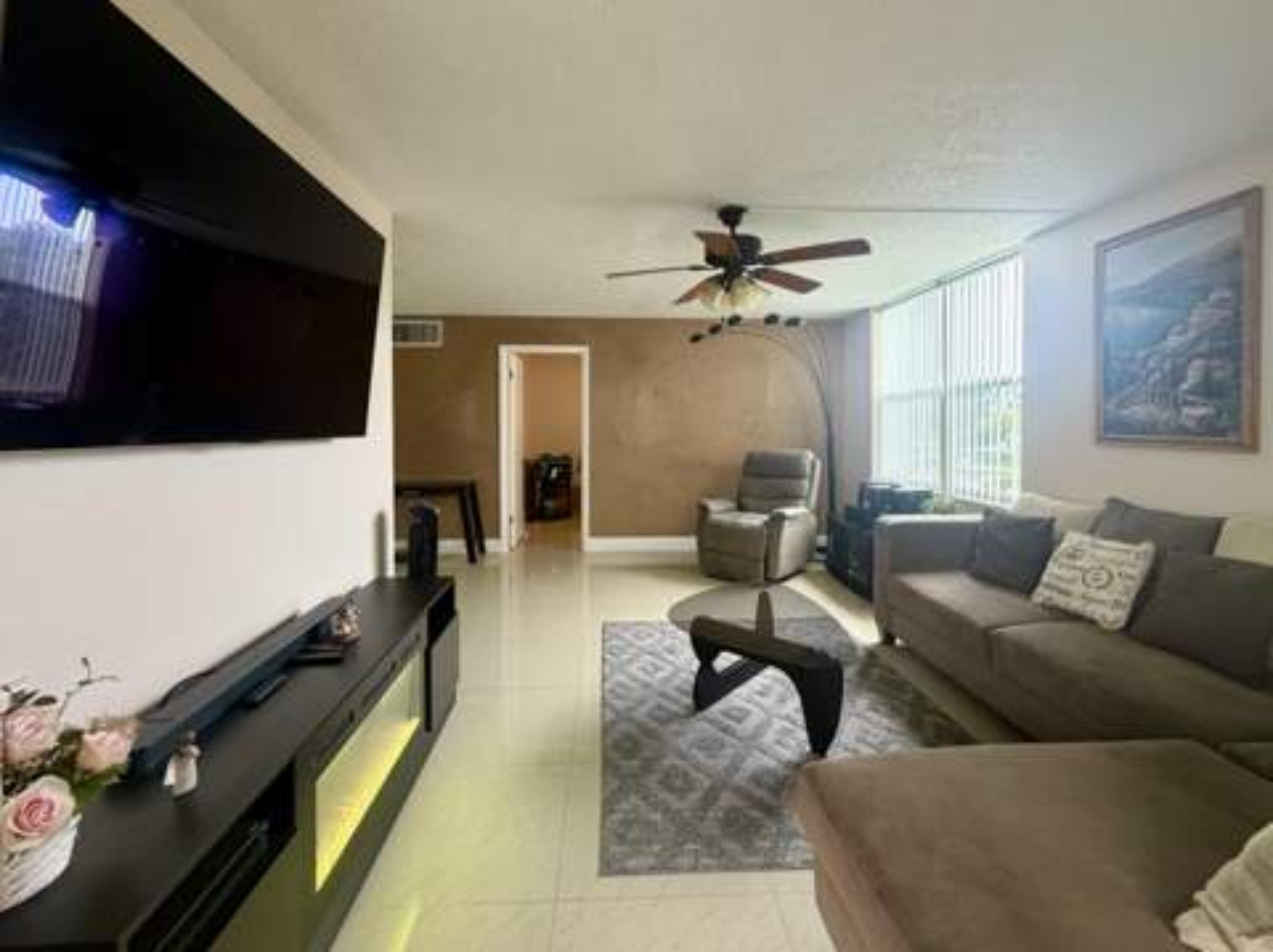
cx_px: 636
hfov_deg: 102.1
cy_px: 476
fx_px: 514
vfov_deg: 85.6
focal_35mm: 14
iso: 250
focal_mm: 2.22
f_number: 2.2
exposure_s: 1/52
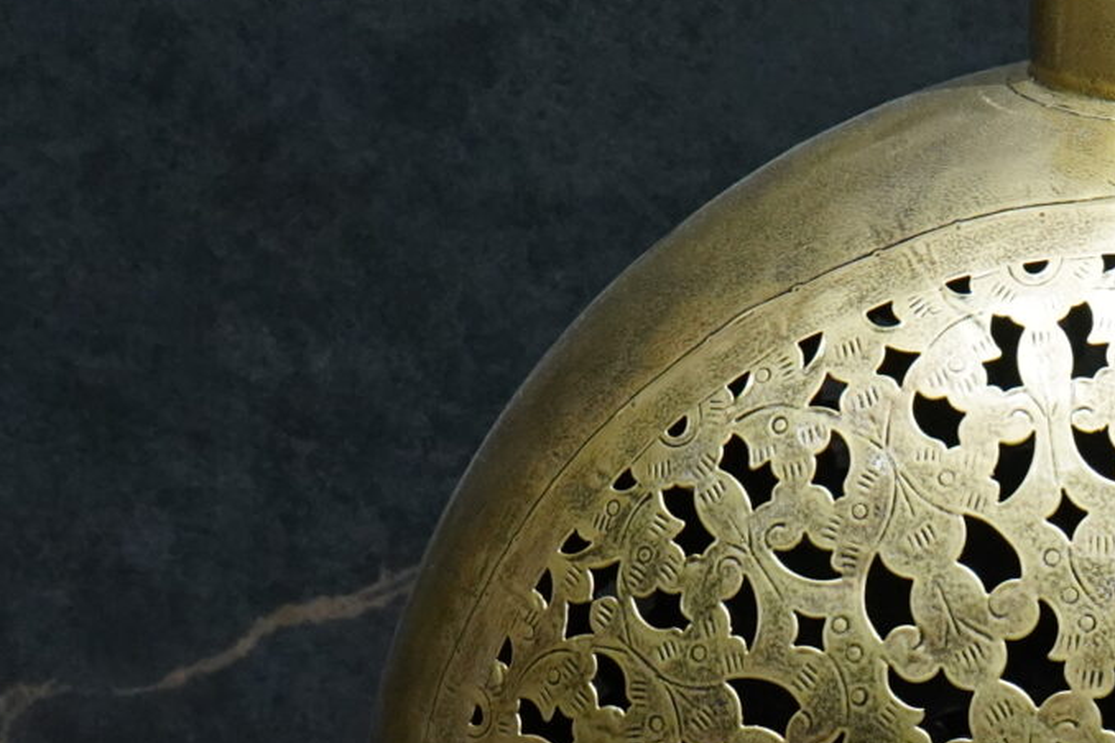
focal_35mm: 185
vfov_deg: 7.4
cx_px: 1237
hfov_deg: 11.0
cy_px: 642
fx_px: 5729
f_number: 6.3
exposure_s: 1/250
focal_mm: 49
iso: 4000
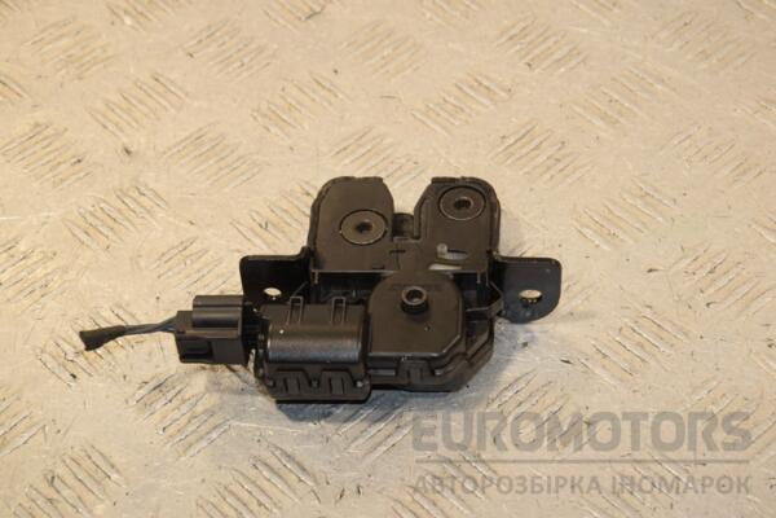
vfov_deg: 13.8
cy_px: 259
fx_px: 2134
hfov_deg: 20.6
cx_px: 388
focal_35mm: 99
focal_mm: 66
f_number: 9
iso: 800
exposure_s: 1/200
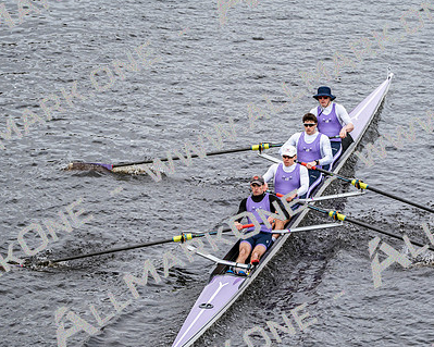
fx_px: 3506
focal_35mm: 273
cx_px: 275
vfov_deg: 5.7
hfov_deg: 7.1
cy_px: 185
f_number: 2.8
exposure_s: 1/2000
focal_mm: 200
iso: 250
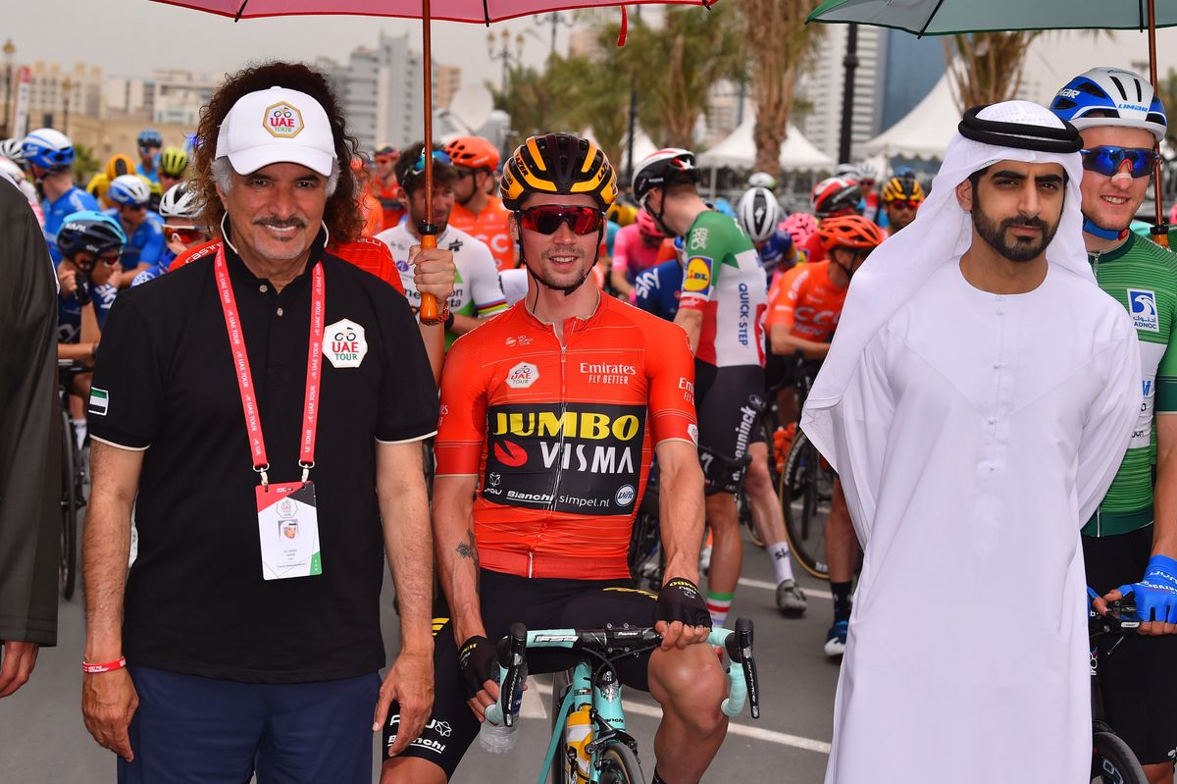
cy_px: 392
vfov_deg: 17.5
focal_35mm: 78
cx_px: 588
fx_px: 2549
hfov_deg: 26.0
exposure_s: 1/1250
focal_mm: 78
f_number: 6.3
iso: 200
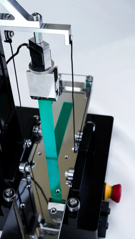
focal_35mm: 53
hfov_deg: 22.6
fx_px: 337
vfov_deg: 39.2
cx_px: 65
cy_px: 114
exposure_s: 1/100
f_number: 10
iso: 640
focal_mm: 47
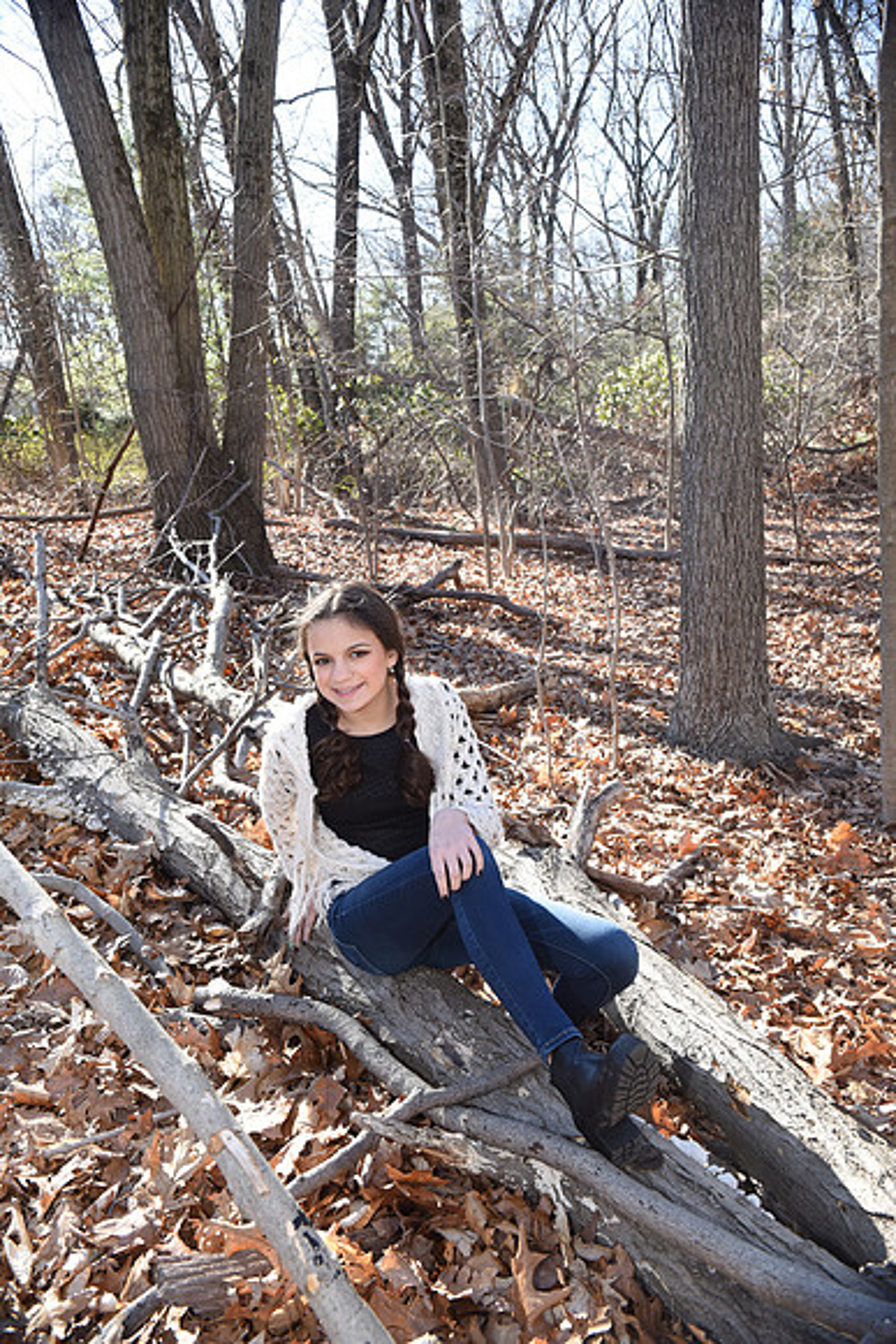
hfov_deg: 42.3
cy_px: 672
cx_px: 448
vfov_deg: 60.3
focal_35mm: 31
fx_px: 1157
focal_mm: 31
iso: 1000
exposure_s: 1/200
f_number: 9
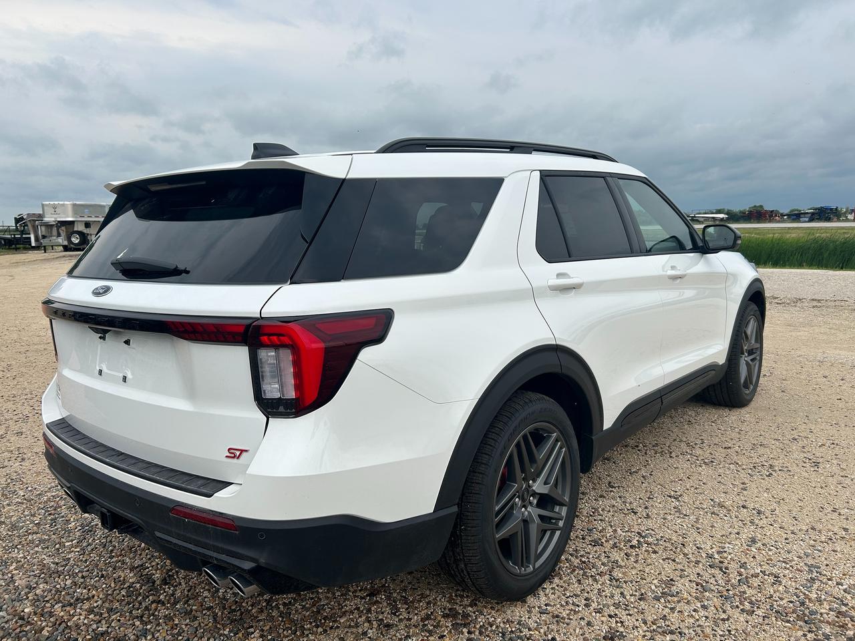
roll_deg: +1.7
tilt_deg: -7.7
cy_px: 320
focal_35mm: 26
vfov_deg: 53.1
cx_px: 428
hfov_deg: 67.3
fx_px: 642
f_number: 1.5
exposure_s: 1/2571
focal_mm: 5.7
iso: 50
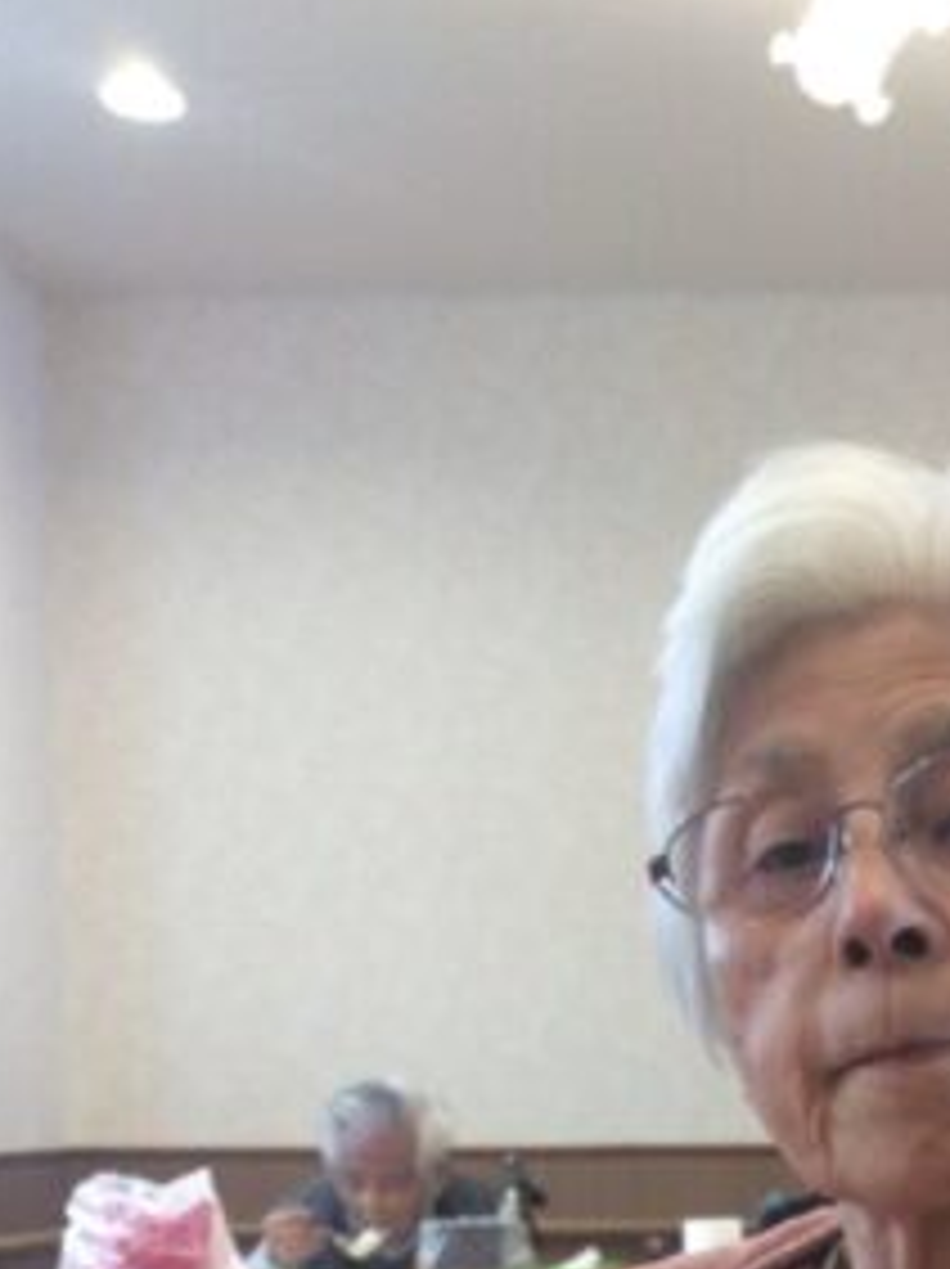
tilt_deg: -5.6
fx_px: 2492
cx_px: 912
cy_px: 1305
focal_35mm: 68
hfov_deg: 21.0
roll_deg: +0.3
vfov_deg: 26.8
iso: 50
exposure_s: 1/24
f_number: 2.4
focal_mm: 3.3
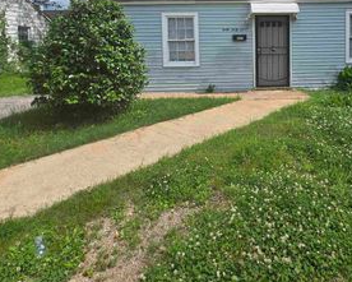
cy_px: 57
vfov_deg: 56.5
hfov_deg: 70.9
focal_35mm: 23
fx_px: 240
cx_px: 228
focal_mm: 2.2
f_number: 2.2
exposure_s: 1/1794
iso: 50
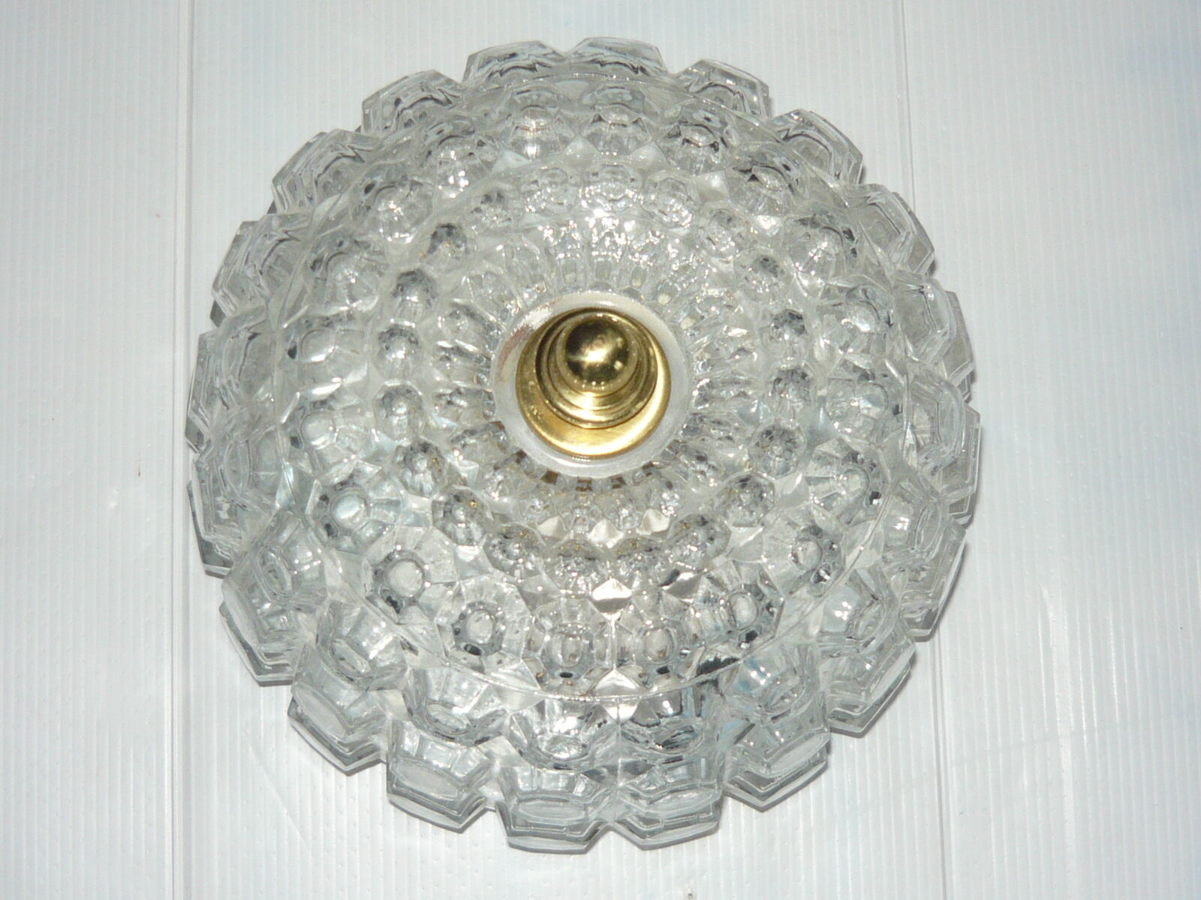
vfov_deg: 25.2
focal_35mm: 58
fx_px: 2012
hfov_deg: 33.2
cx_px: 600
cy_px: 450
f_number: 2.9
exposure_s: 1/30
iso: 100
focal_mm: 6
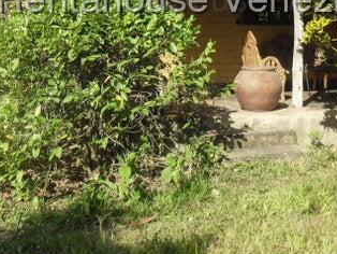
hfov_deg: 33.6
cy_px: -2
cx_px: 203
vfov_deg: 24.5
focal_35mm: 57
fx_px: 555
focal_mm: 6
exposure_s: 1/180
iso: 80
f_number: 7.1
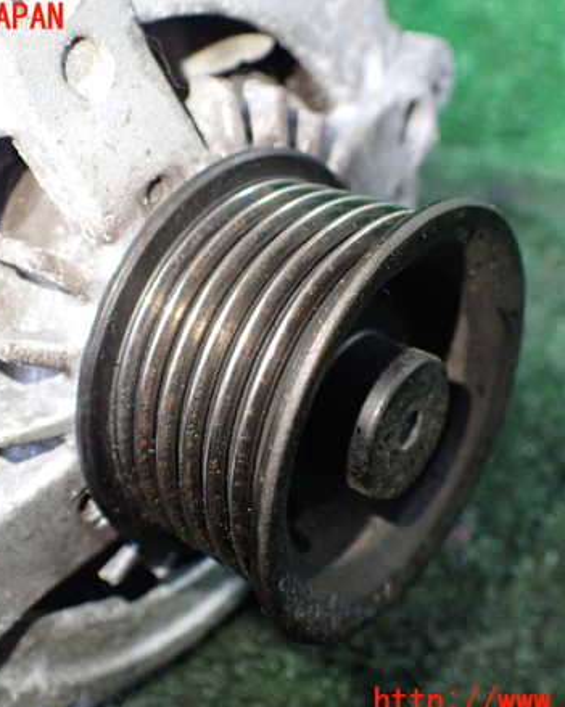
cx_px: 254
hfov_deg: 37.3
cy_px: 361
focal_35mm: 40
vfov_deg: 45.8
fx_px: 836
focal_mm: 5.4
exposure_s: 1/60
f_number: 2.3
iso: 800
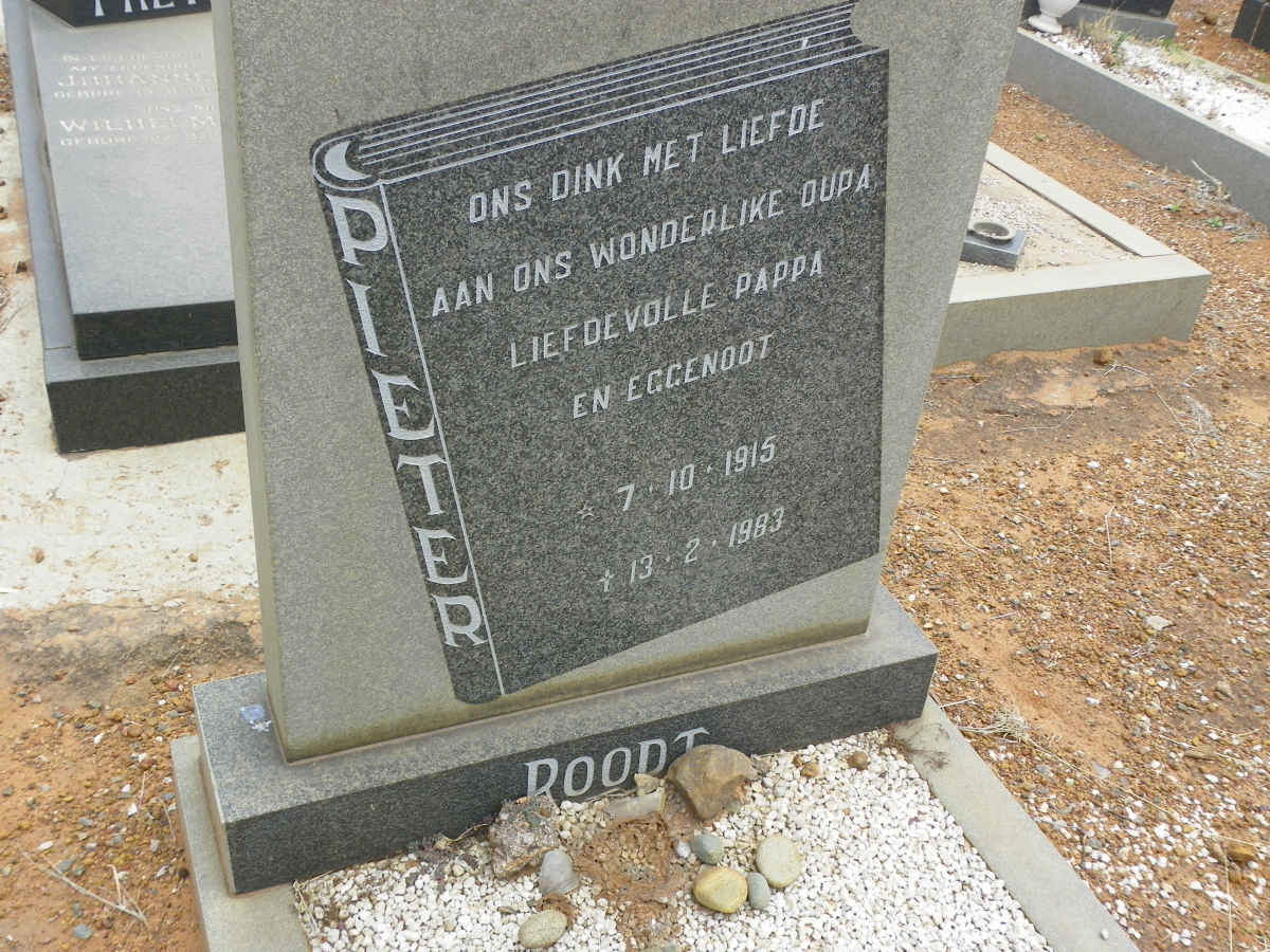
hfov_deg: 50.1
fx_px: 1357
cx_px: 635
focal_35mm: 37
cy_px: 476
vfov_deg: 38.7
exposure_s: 1/160
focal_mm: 6.6
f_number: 4.5
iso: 64
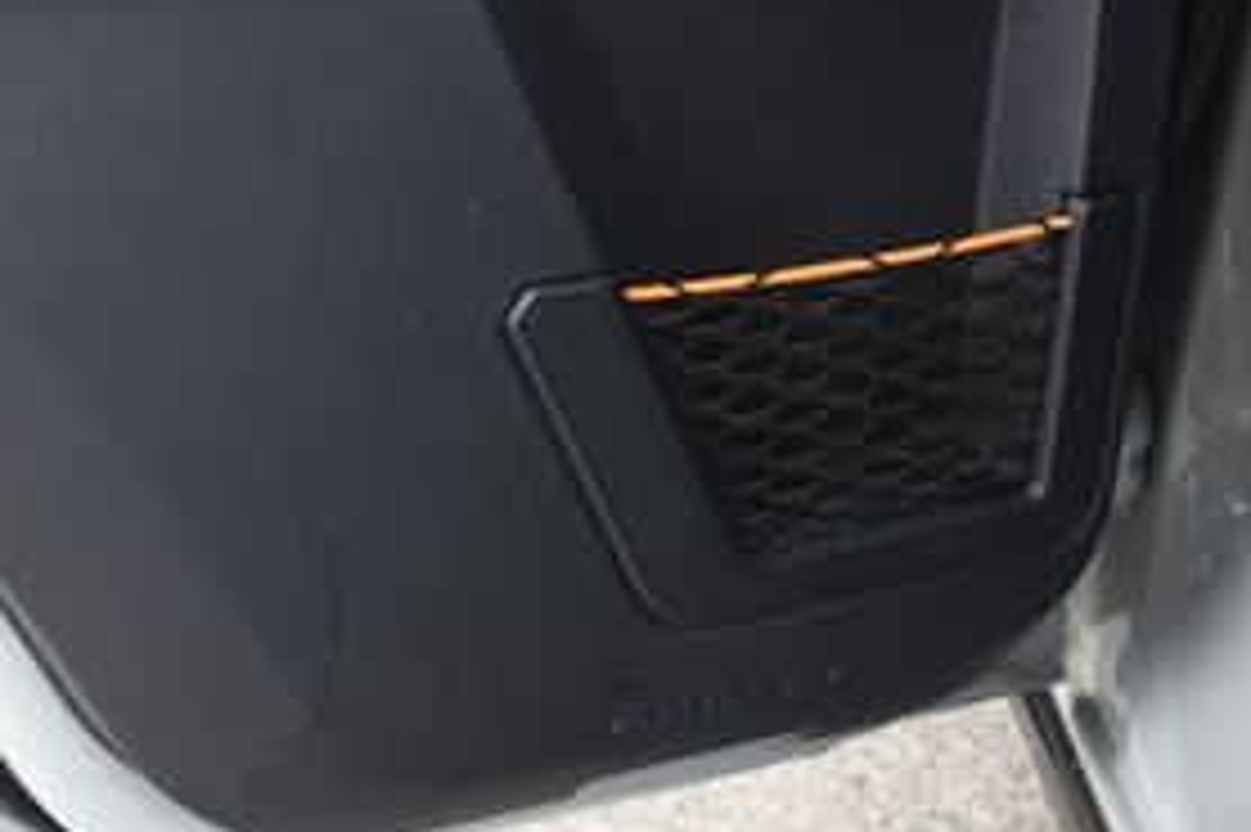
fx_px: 2639
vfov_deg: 17.4
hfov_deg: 26.2
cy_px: -72
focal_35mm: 76
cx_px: 252
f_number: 4
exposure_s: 1/160
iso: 100
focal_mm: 22
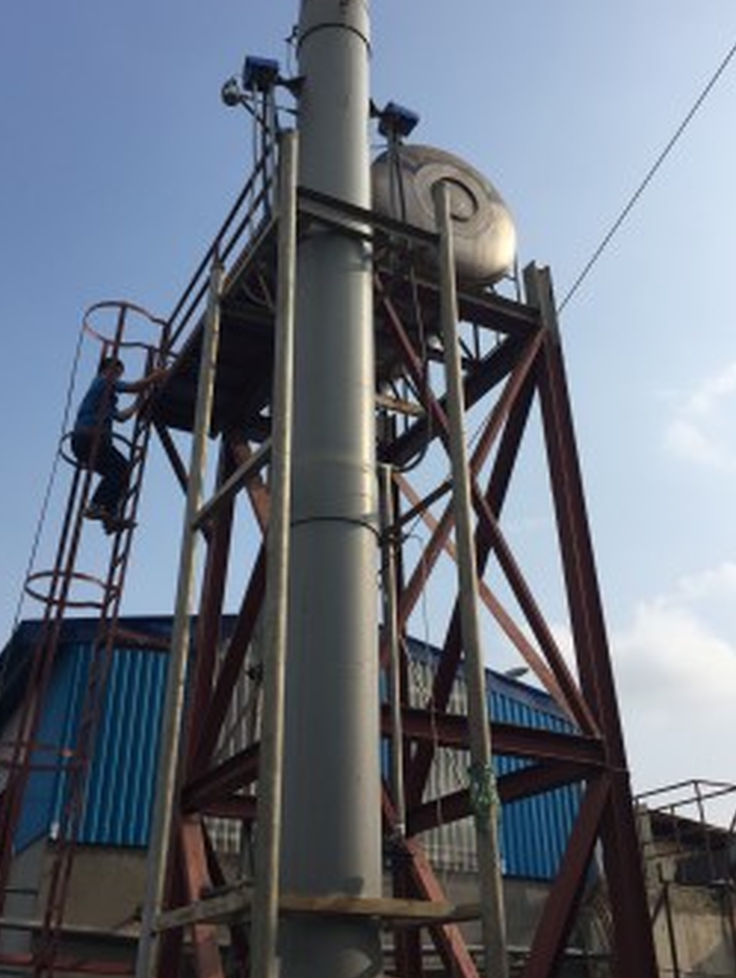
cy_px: 402
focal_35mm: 35
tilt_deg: +31.7
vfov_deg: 52.3
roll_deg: -0.7
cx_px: 331
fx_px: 990
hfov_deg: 40.7
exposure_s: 1/2639
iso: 32
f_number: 2.2
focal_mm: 4.15
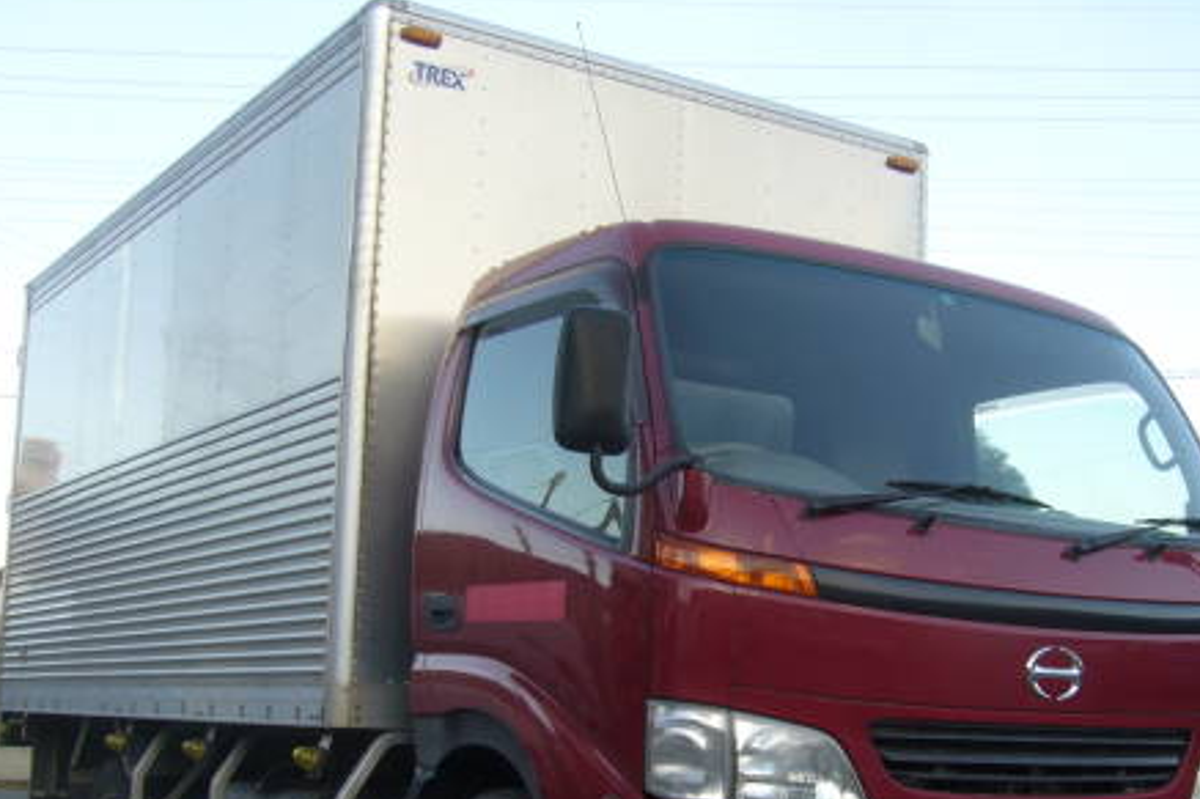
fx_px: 1666
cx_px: 676
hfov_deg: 39.5
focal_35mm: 50
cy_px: 511
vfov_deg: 26.9
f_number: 2.8
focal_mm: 5.8
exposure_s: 1/100
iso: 80
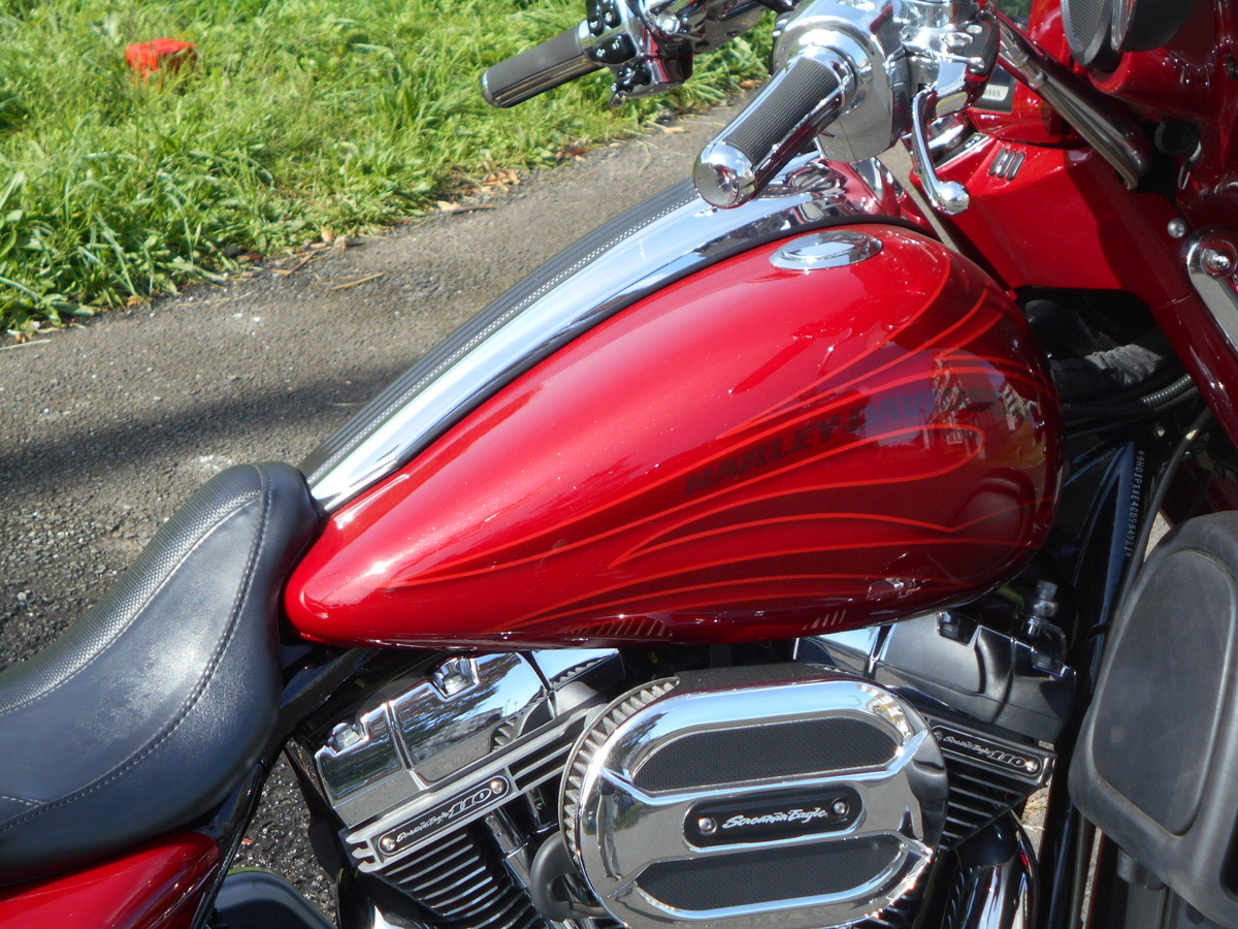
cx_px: 619
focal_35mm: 76
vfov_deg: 19.4
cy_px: 464
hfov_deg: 25.7
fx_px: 2718
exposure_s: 1/250
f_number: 5.8
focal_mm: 13.5
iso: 110
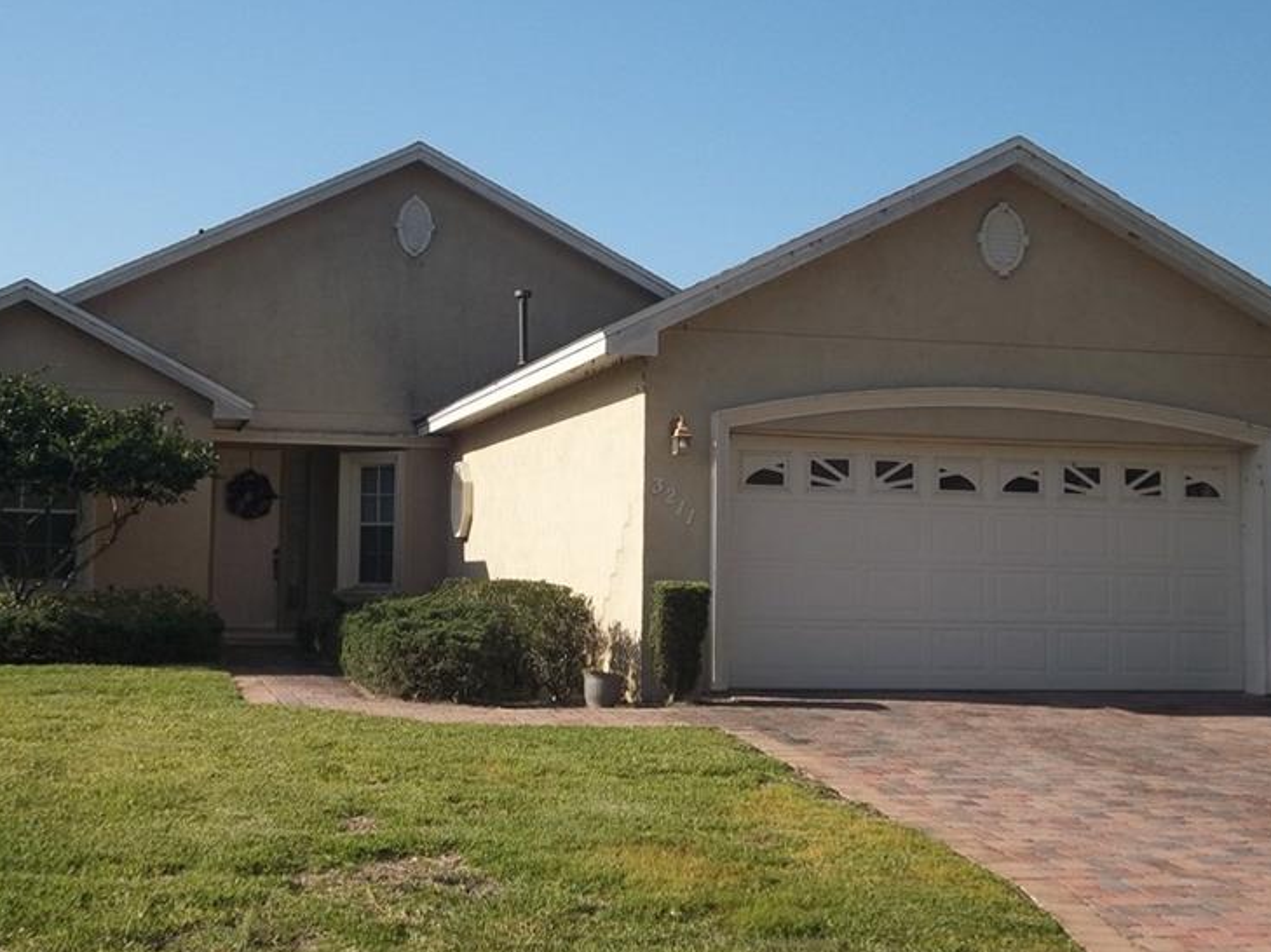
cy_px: 438
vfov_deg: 28.0
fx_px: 1908
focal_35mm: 52
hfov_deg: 36.7
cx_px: 514
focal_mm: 6.6
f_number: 10.1
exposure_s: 1/160
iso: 80
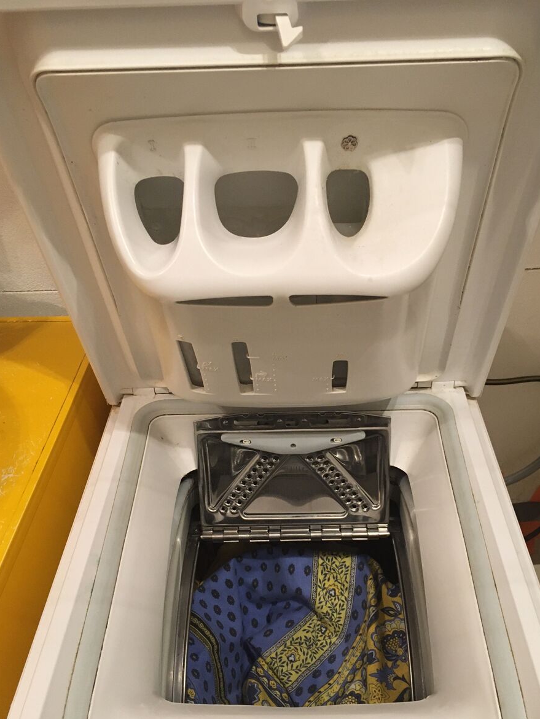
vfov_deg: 55.2
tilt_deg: -40.0
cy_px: 408
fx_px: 686
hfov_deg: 43.0
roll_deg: +3.6
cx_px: 284
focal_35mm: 33
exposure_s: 1/33
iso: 200
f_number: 2.2
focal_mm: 4.15
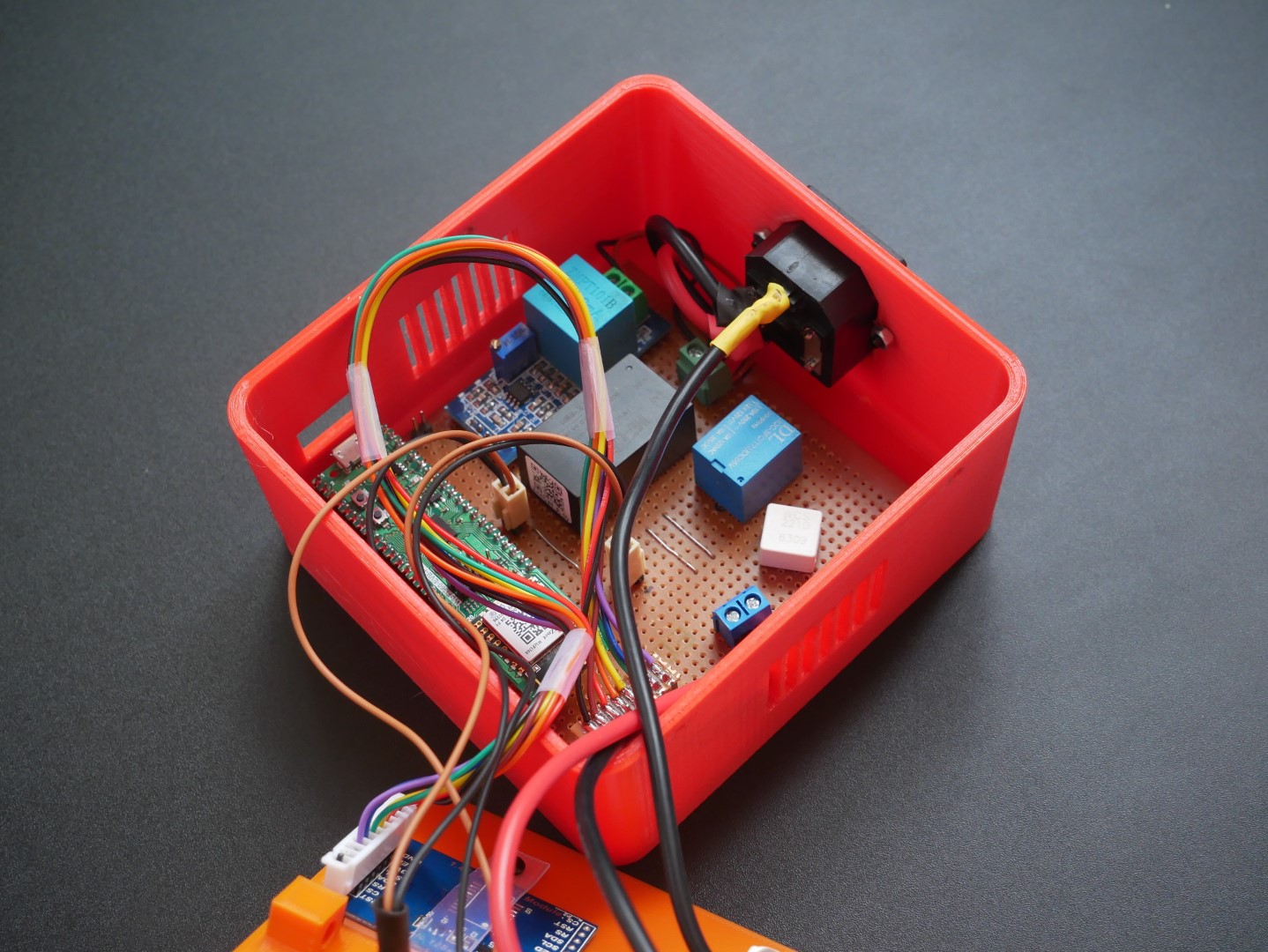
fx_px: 1979
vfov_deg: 27.1
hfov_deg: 35.5
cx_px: 634
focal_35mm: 54
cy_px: 476
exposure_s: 1/160
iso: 800
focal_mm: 27
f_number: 5.6
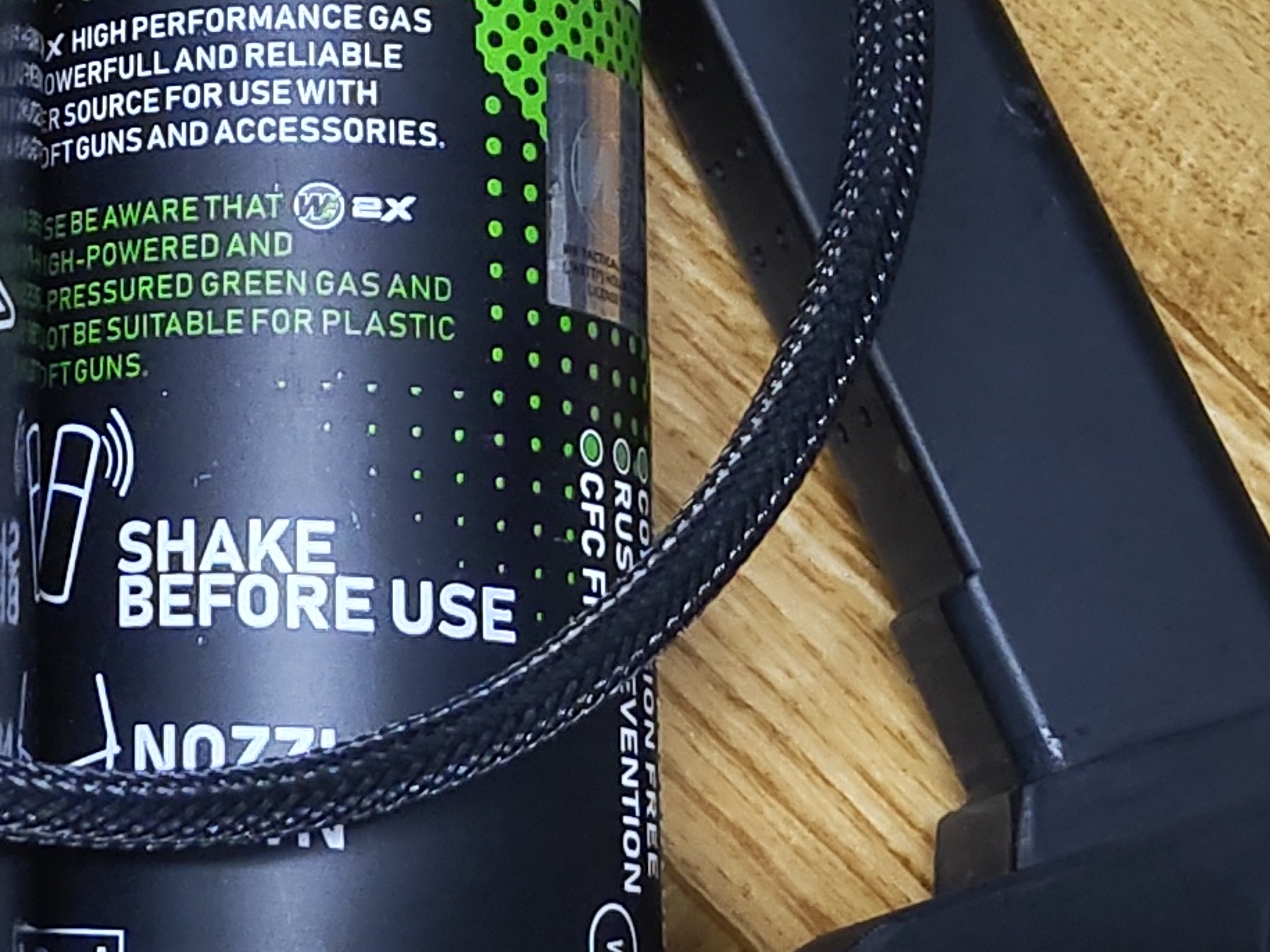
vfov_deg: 14.1
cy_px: -4
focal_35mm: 103
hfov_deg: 16.5
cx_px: -899
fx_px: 3778
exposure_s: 1/50
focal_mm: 5.59
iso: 457
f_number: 1.88
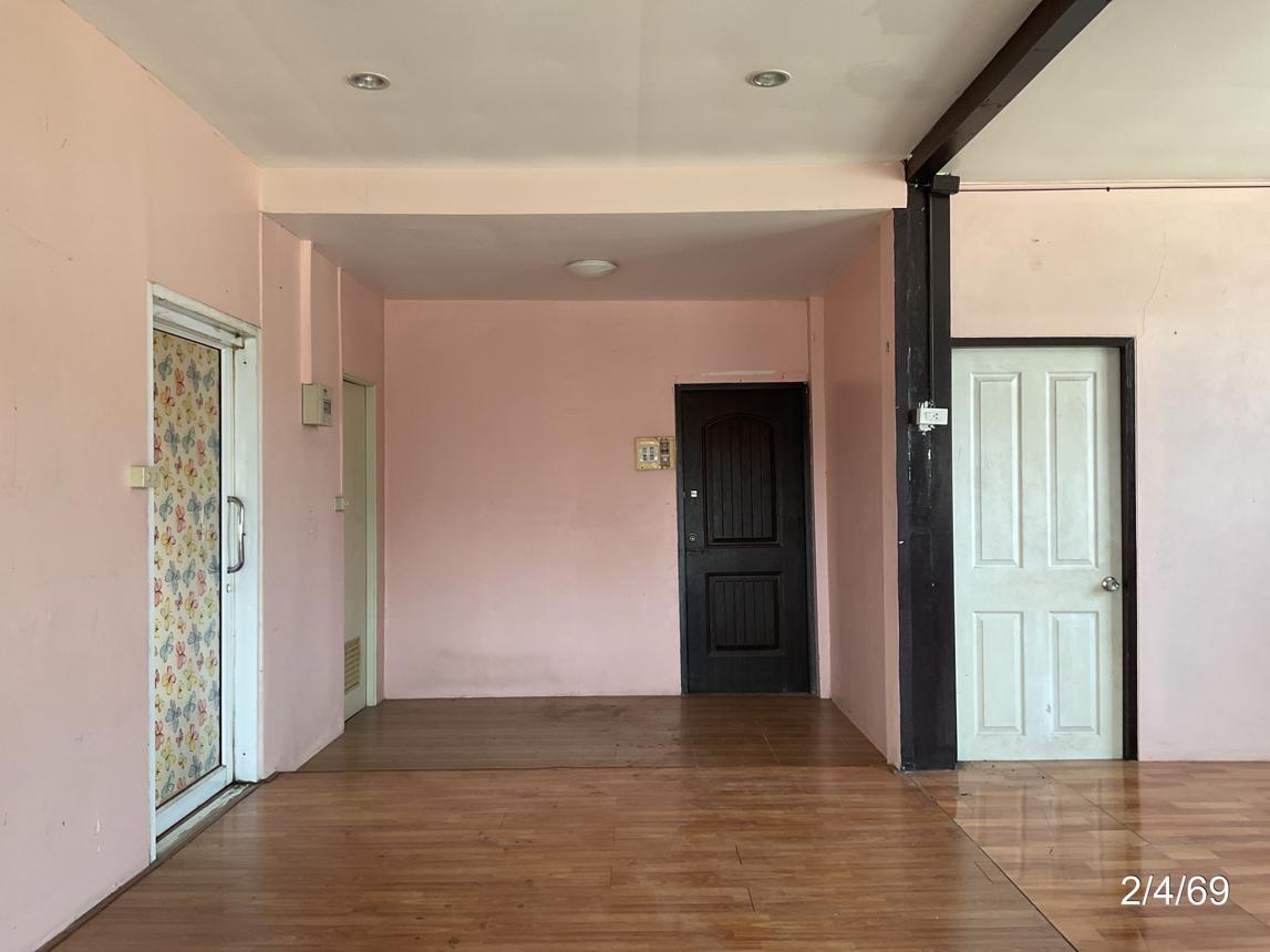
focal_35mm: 29
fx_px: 1064
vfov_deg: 48.2
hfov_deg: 61.7
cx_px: 635
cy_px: 476
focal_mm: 3
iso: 40
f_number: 1.8
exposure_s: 1/60
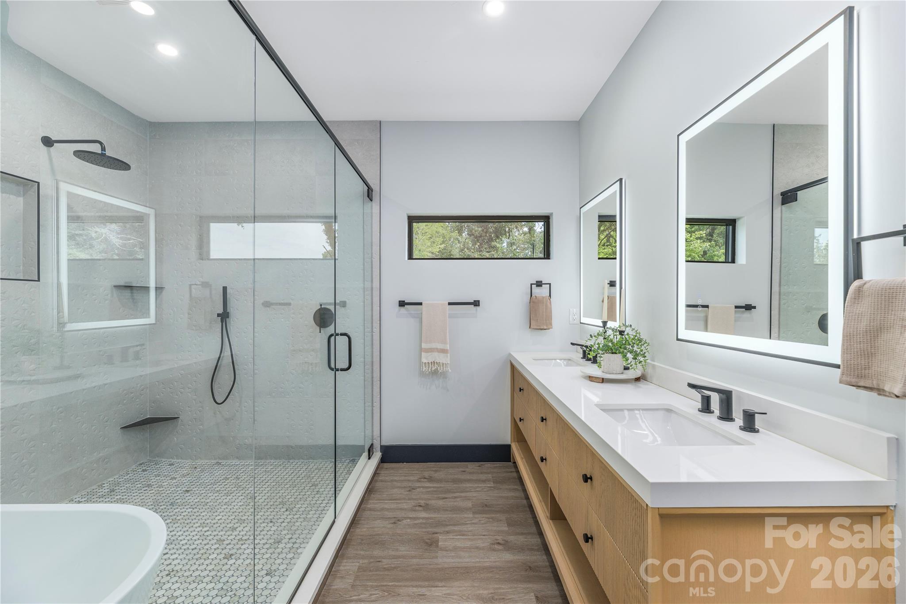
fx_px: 352
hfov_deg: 104.3
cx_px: 453
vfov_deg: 81.2
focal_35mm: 14
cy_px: 302
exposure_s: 1/100
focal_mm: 14
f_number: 8
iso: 320
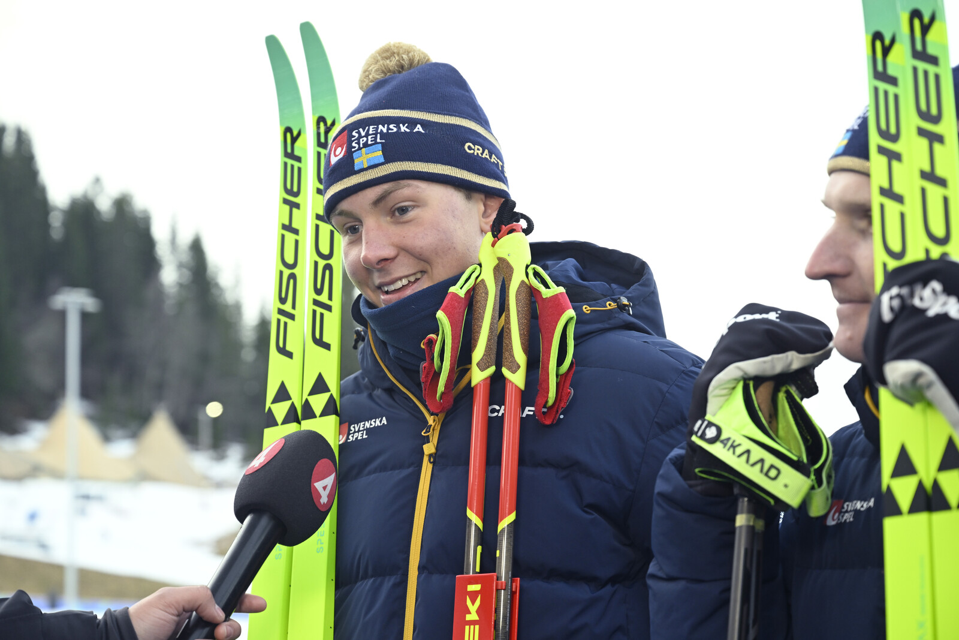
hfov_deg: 28.8
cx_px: 480
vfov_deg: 19.5
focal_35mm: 70
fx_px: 1865
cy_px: 320
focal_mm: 70
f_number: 4.5
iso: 1000
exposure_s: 1/400
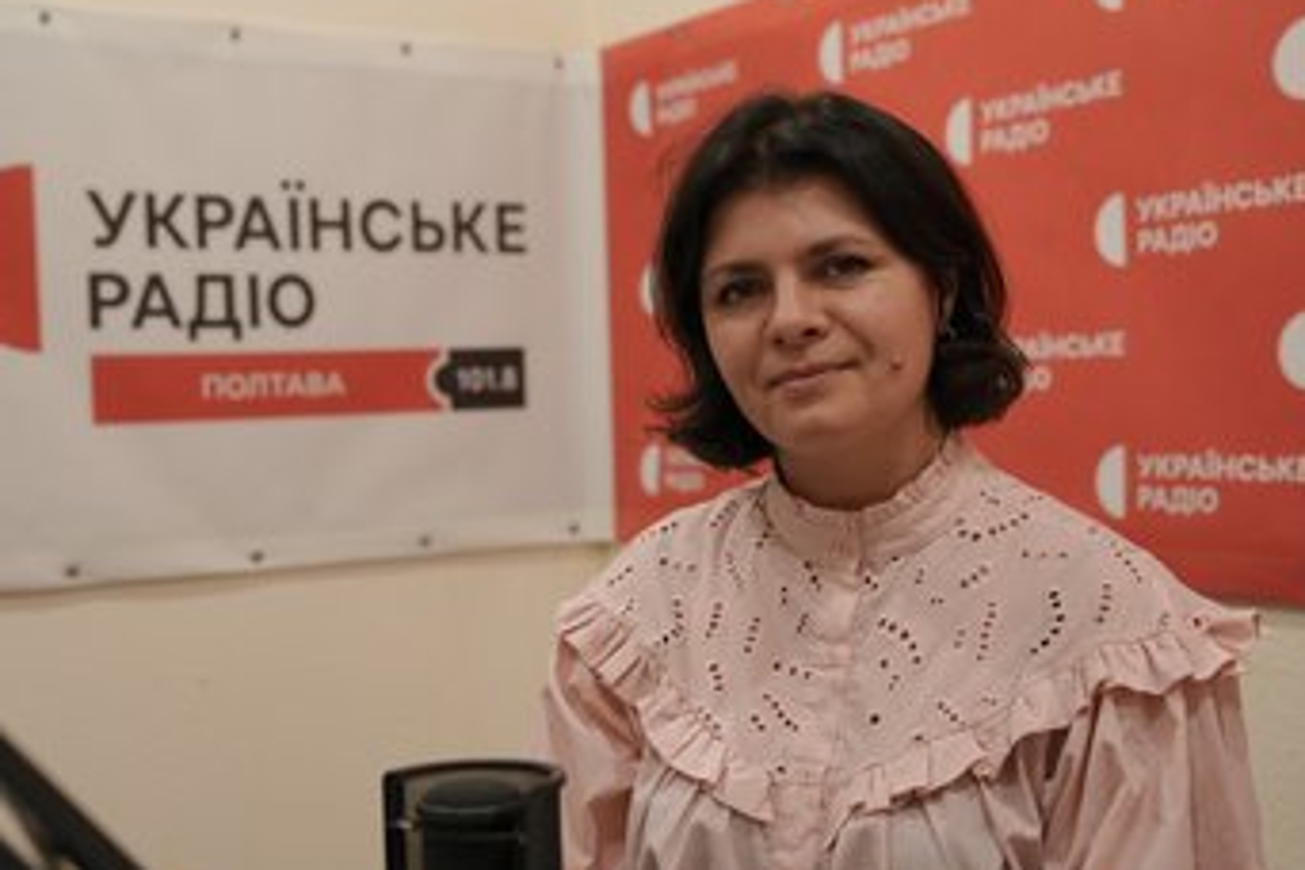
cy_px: 456
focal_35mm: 48
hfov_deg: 41.1
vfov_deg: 28.1
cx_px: 580
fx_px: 1740
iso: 2000
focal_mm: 41
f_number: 3.5
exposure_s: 1/250
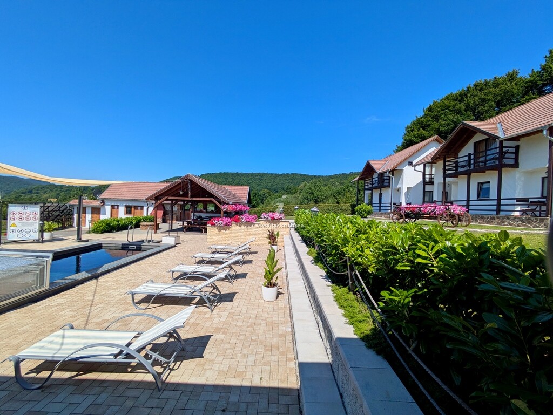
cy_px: 208
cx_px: 276
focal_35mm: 14
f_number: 2.2
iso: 47
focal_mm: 1.83
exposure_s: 1/2237
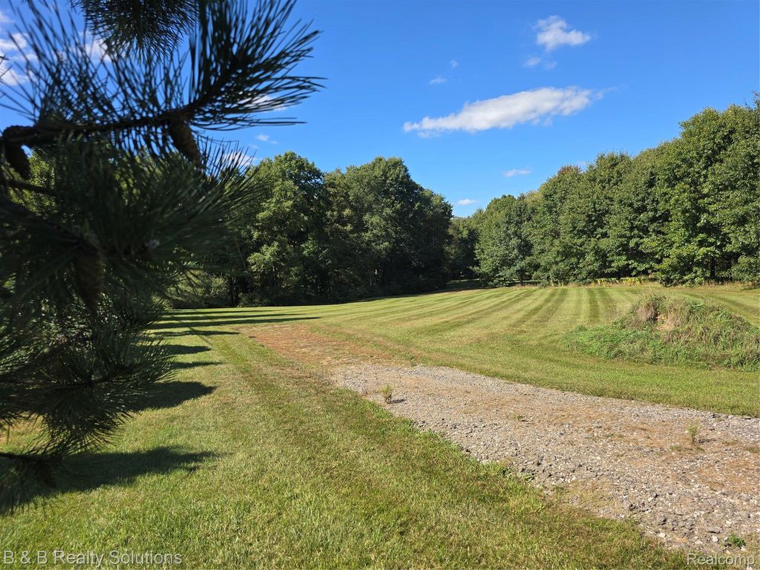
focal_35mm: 23
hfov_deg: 73.9
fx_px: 505
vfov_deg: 58.9
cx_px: 380
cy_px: 285
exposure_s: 1/548
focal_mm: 6.3
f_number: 1.7
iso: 12
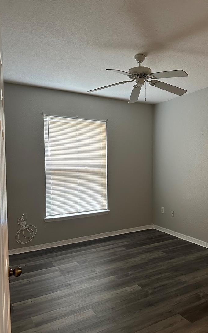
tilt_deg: -2.2
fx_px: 254
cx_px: 135
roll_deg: -0.8
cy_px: 176
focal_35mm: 28
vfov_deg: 66.4
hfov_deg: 44.0
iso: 250
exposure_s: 1/60
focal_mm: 6.86
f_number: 1.78
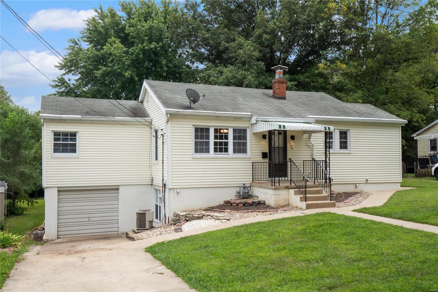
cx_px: 219
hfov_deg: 58.7
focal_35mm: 32
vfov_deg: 41.1
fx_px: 389
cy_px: 146
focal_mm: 16
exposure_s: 1/200
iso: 400
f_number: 8
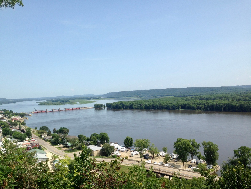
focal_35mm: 33
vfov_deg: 42.9
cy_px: 94
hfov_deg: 55.4
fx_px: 239
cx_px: 126
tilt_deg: -0.7
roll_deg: +4.4
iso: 50
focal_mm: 4.12
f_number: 2.4
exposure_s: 1/1550
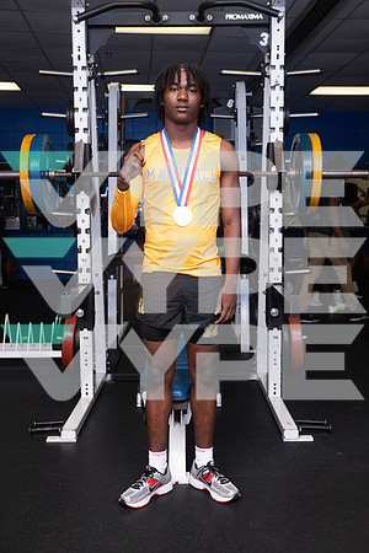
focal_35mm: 42
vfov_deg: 46.4
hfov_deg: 31.9
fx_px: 646
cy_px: 276
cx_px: 184
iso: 500
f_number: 6.3
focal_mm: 42
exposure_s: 1/400
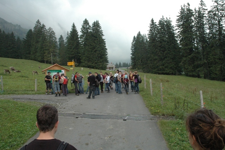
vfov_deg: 47.9
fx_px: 169
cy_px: 75
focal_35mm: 27
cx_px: 112
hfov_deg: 67.4
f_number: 11
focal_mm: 18
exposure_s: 1/500
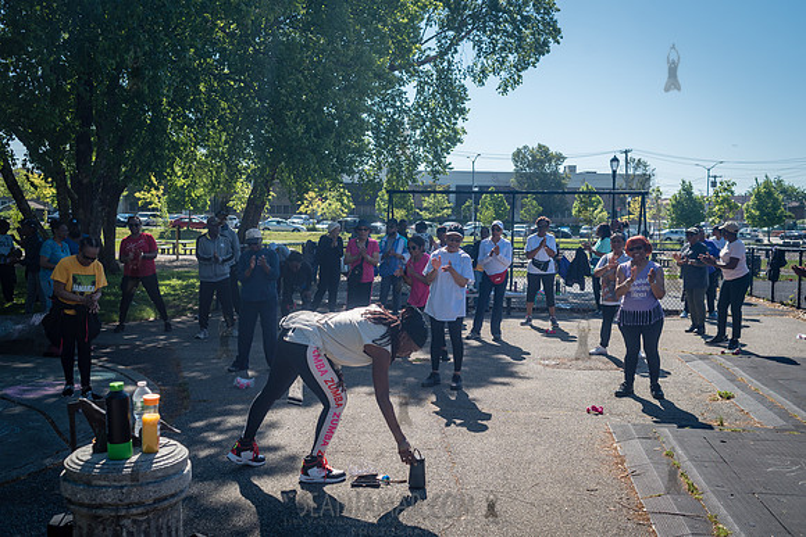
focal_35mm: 36
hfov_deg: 53.7
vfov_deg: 37.3
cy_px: 268
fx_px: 796
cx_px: 403
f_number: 4.5
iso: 200
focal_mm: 35
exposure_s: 1/1250
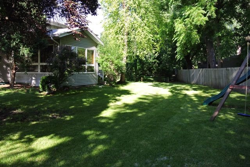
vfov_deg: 45.0
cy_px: 84
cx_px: 125
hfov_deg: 63.6
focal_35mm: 29
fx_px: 202
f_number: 4
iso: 180
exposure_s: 1/250
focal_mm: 11
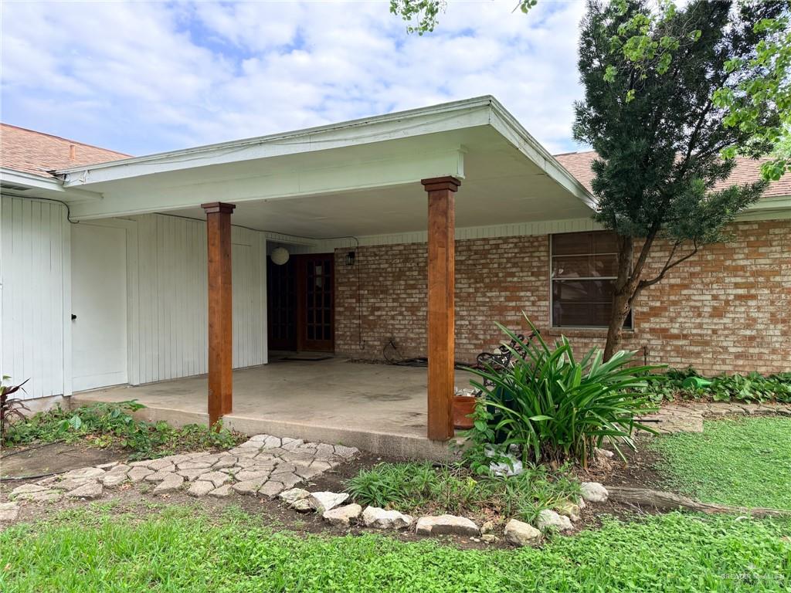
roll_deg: +0.7
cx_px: 396
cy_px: 296
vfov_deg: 56.8
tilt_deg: +1.4
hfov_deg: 71.6
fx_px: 548
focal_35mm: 24
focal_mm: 6.76
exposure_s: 1/1091
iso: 100
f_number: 1.78
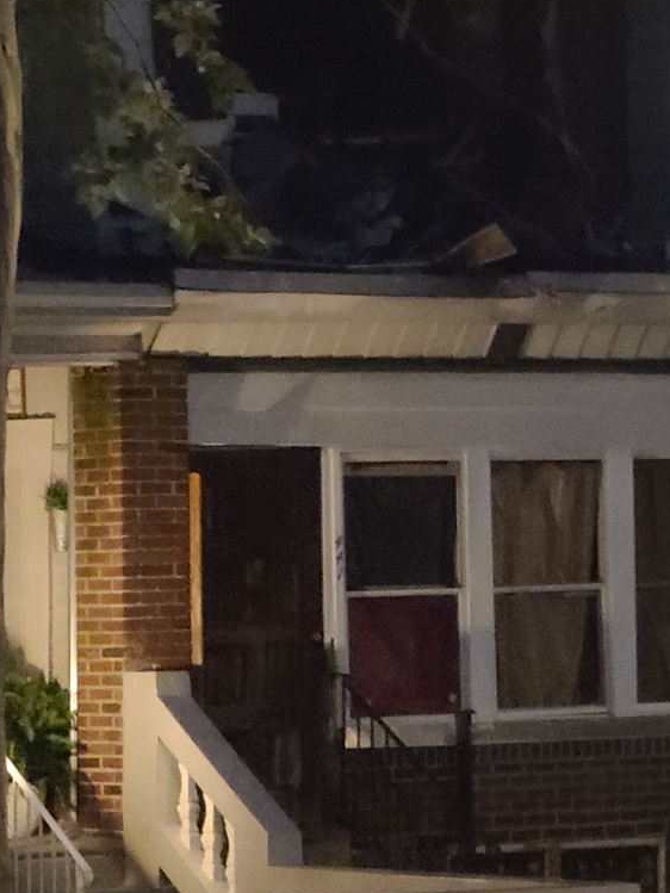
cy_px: 268
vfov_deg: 12.0
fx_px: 4257
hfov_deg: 9.0
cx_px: 411
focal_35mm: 165
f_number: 3.5
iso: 3200
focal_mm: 19
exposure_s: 1/15
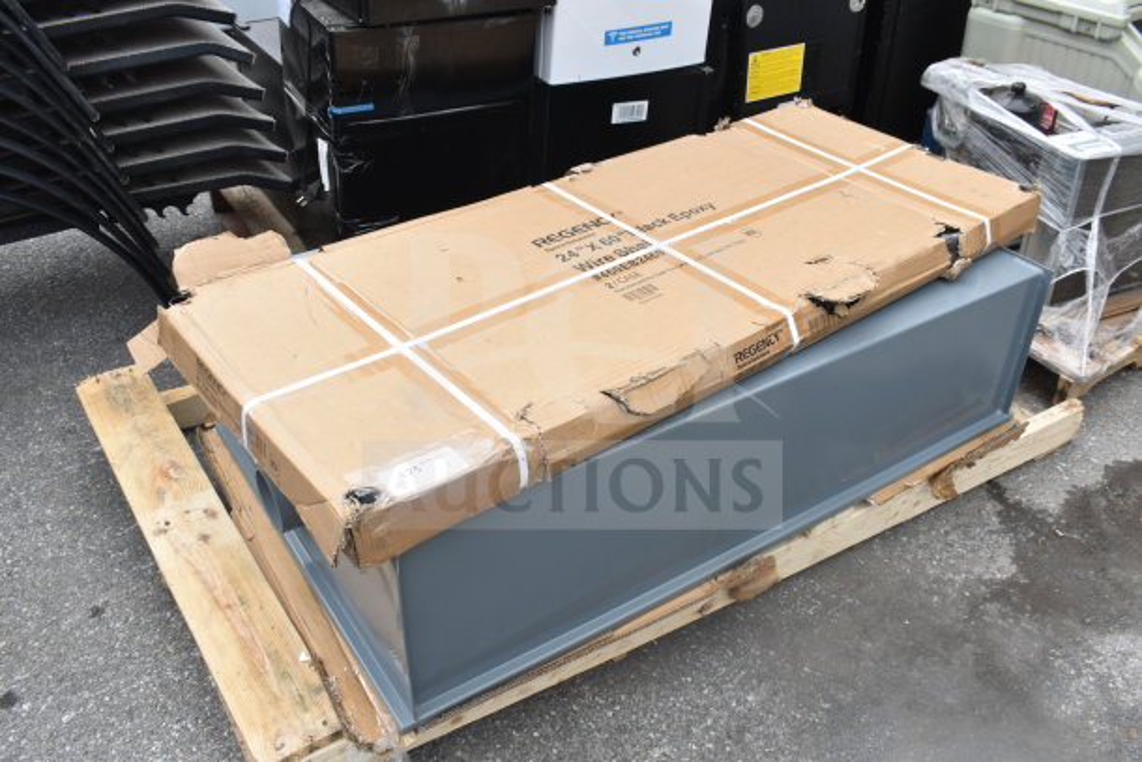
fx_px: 999
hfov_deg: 59.5
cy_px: 381
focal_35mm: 32
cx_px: 571
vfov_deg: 41.7
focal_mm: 21
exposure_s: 1/200
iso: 200
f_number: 7.1
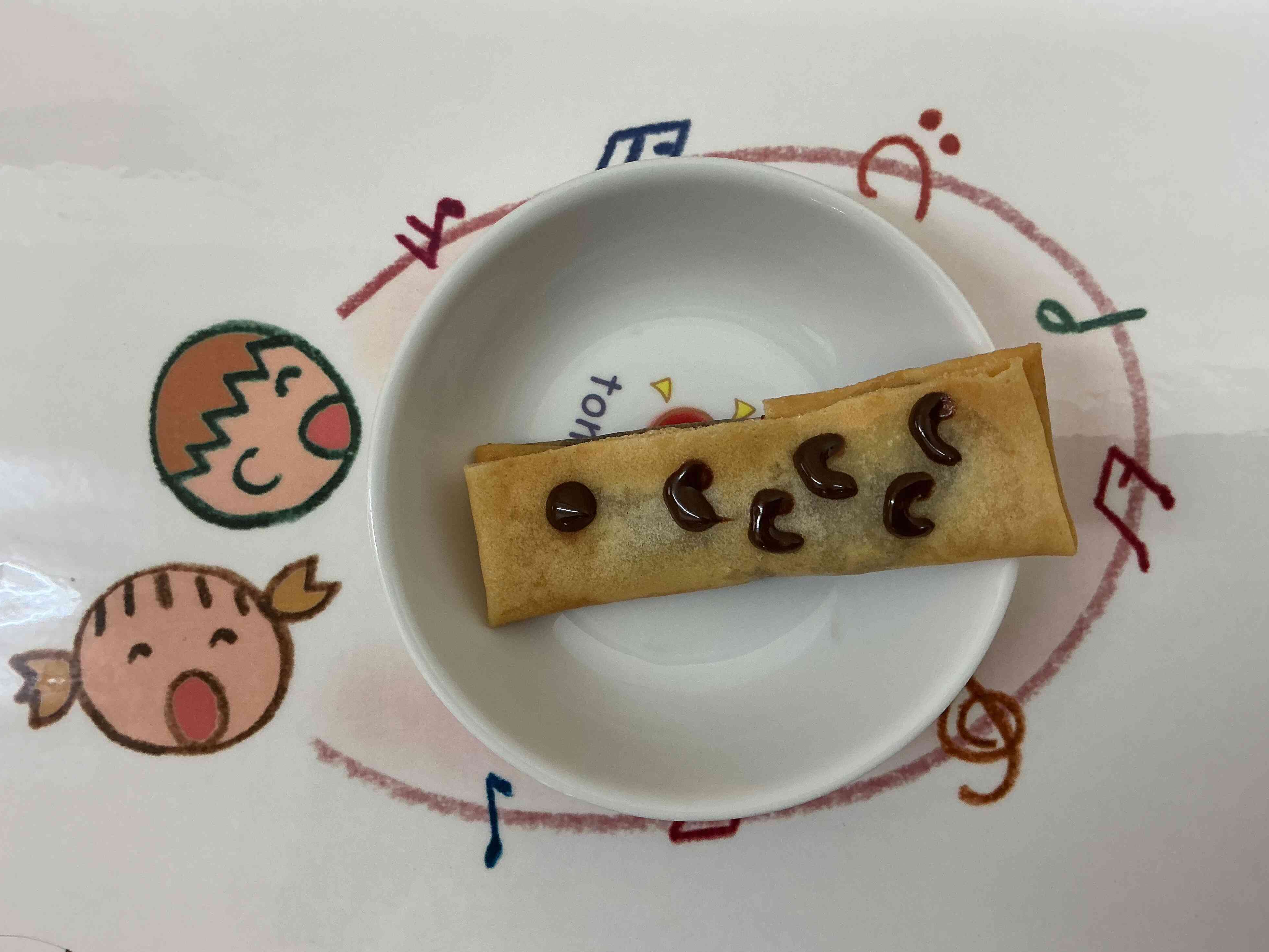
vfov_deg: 46.8
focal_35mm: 30
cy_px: 464
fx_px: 1100
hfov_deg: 60.0
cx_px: 640
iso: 64
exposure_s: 1/60
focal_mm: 3
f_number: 1.8
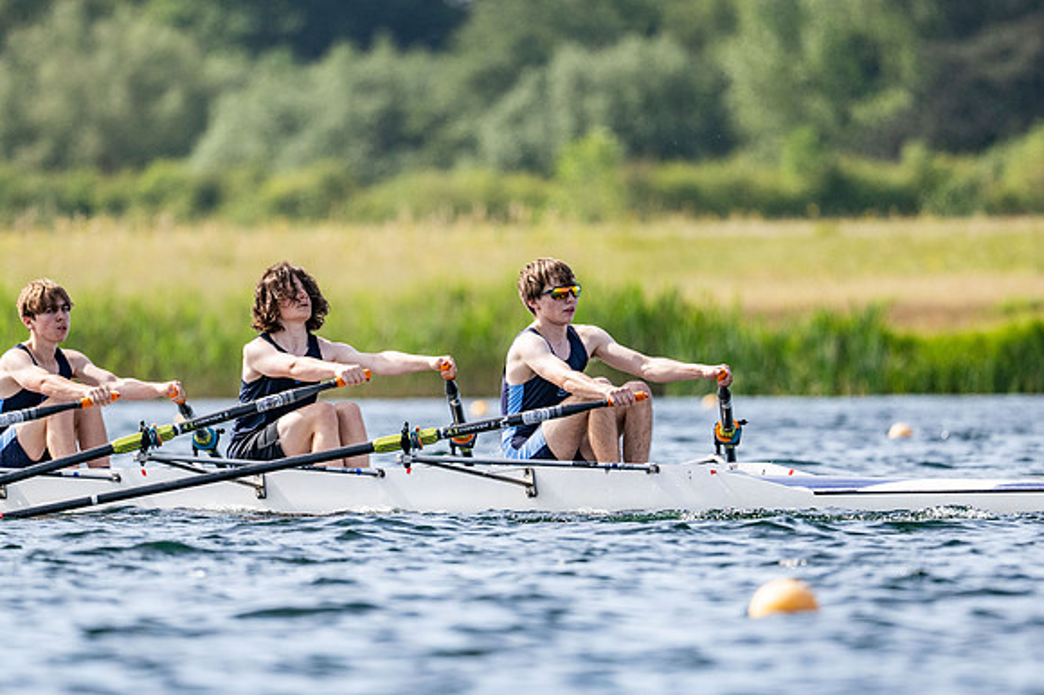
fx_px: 17389
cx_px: 522
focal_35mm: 600
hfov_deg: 3.4
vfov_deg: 2.3
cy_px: 348
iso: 320
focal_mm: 400
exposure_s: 1/2500
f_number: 4.5
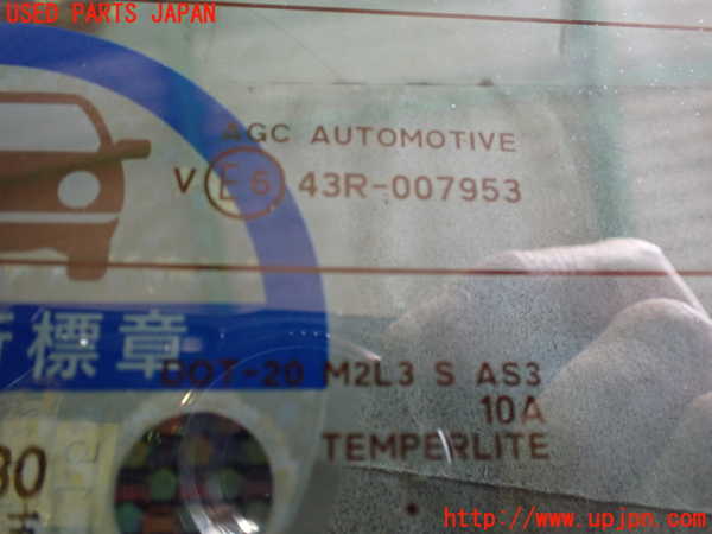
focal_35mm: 30
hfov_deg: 60.0
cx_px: 356
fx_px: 617
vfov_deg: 46.8
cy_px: 267
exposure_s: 1/30
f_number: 2.3
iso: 800
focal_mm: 5.4
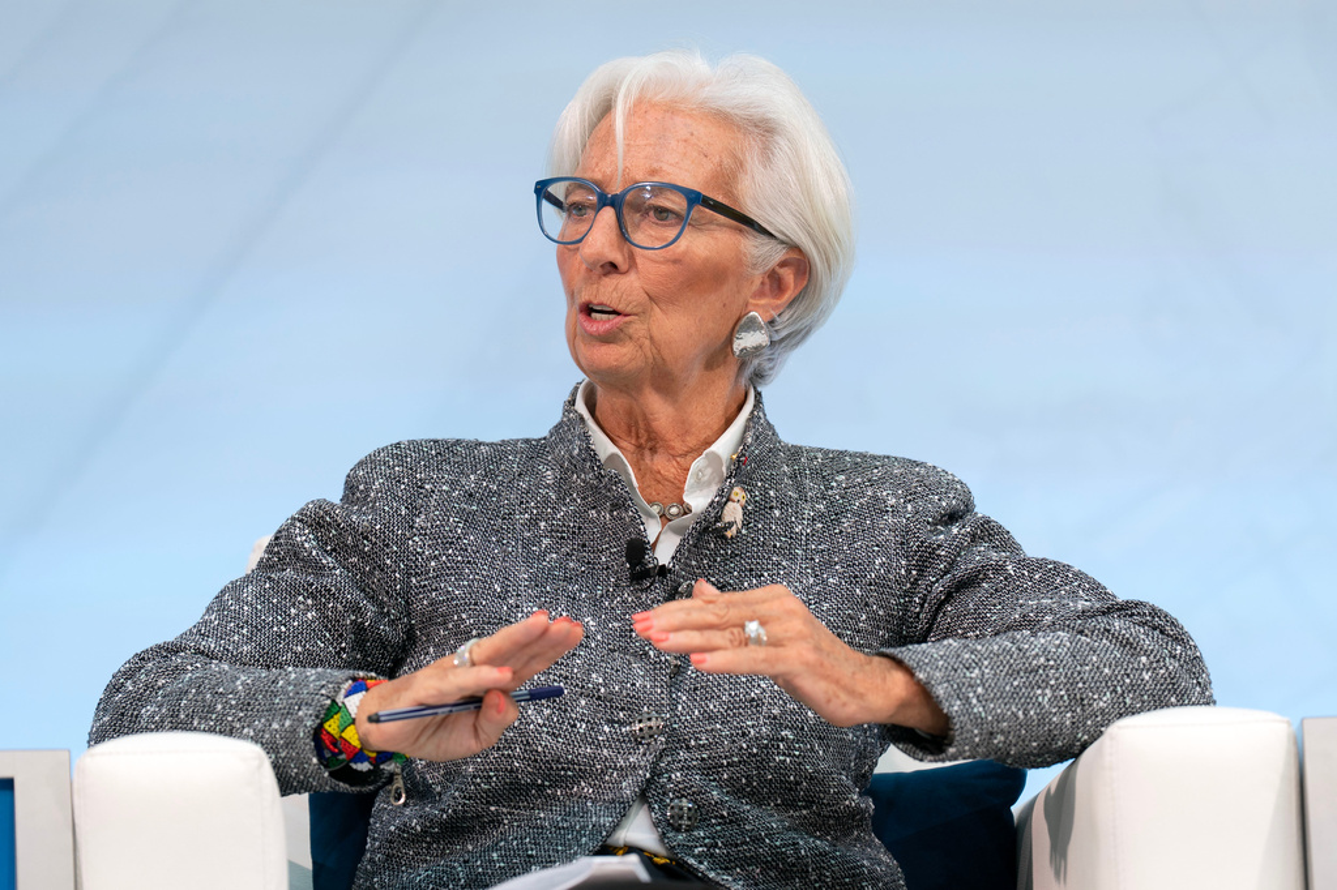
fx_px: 6497
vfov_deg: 7.8
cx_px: 668
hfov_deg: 11.7
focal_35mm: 175
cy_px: 445
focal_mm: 175
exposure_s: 1/320
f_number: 3.2
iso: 400
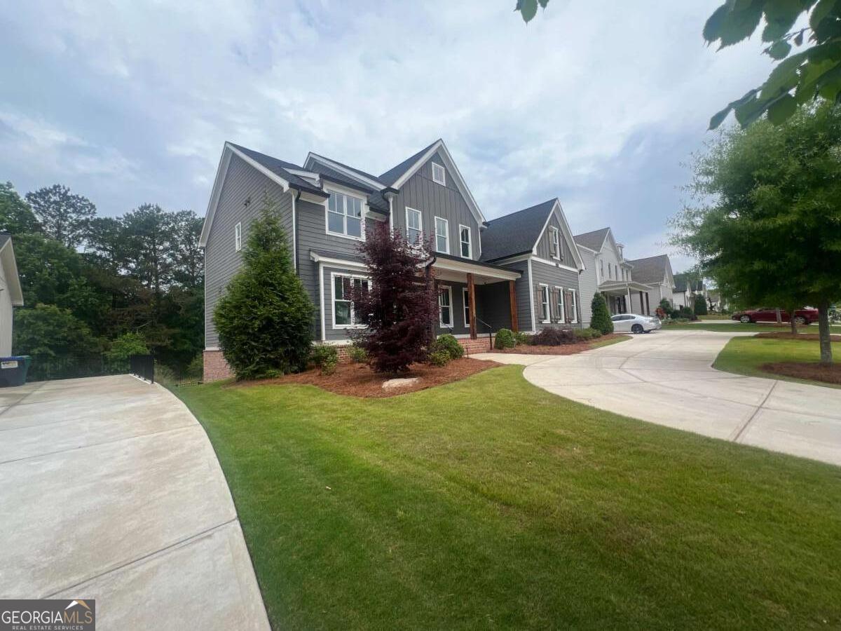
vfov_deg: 89.9
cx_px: 420
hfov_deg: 106.2
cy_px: 316
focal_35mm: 13
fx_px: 316
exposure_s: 1/677
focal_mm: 1.57
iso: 32
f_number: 1.8
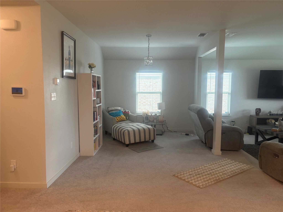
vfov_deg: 53.1
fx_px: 213
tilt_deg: -4.2
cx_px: 142
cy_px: 106
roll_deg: -0.6
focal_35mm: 26
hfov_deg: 67.3
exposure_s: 1/60
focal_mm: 5.96
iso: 160
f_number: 1.6
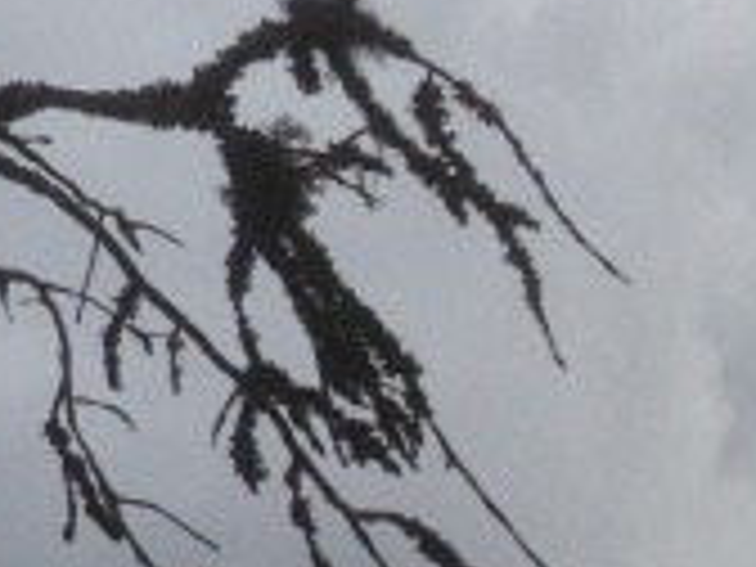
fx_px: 4652
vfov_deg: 6.7
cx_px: -1503
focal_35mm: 213
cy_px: -648
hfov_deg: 8.0
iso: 50
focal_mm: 4.28
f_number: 2.4
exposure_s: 1/2762
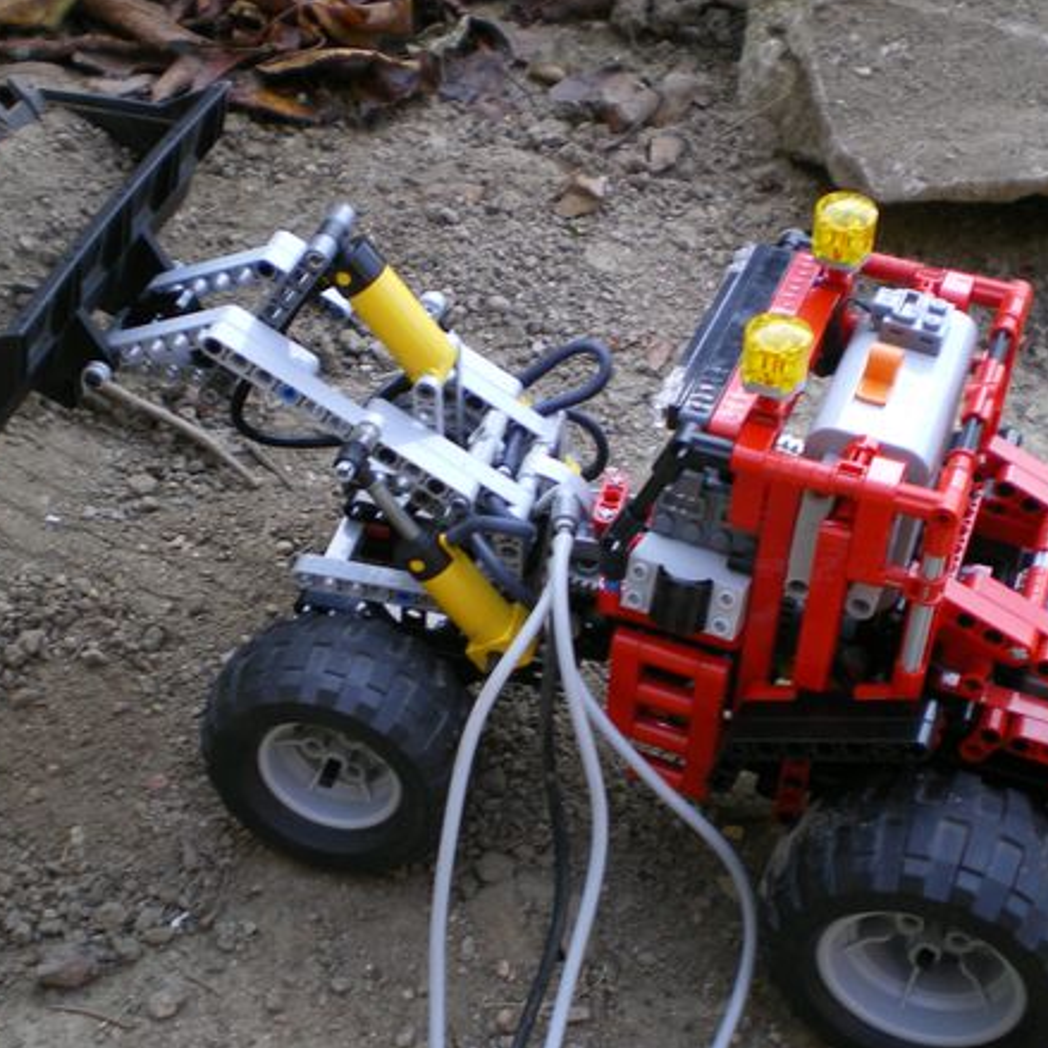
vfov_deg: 34.7
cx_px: 504
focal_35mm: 49
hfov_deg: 34.7
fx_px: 1678
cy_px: 520
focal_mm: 6.3
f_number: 3.1
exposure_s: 1/60
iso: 64
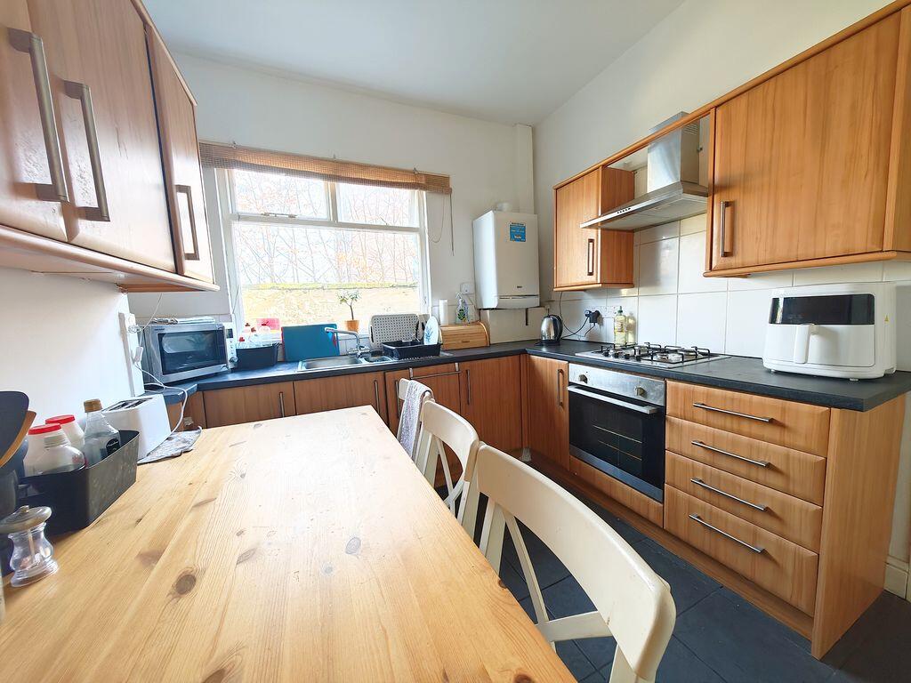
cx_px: 456
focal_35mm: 12
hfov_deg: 110.5
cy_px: 342
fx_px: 316
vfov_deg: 94.5
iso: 200
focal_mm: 2.03
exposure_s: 1/33.3
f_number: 1.8
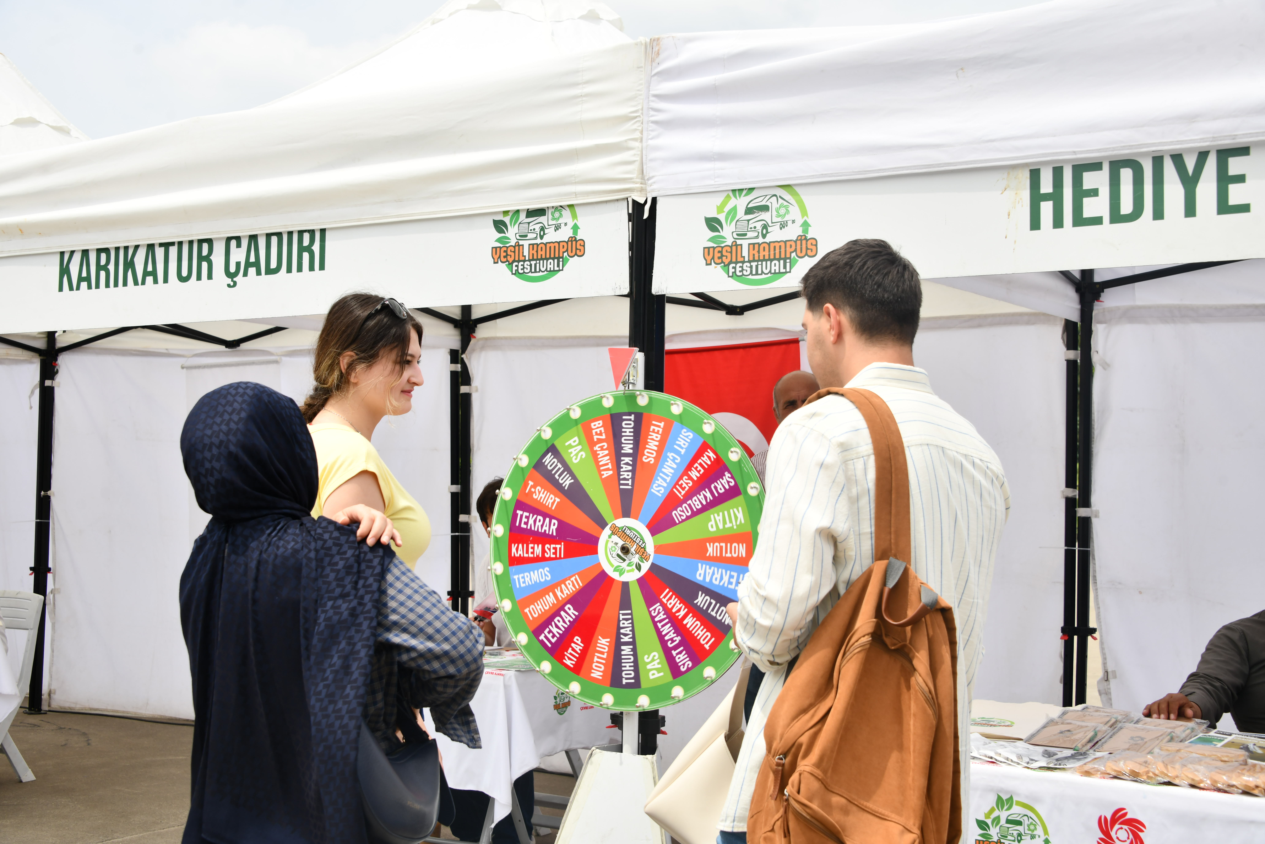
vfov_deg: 29.9
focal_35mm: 45
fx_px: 1581
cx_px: 632
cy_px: 422
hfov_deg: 43.6
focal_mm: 45
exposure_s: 1/400
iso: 200
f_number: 8
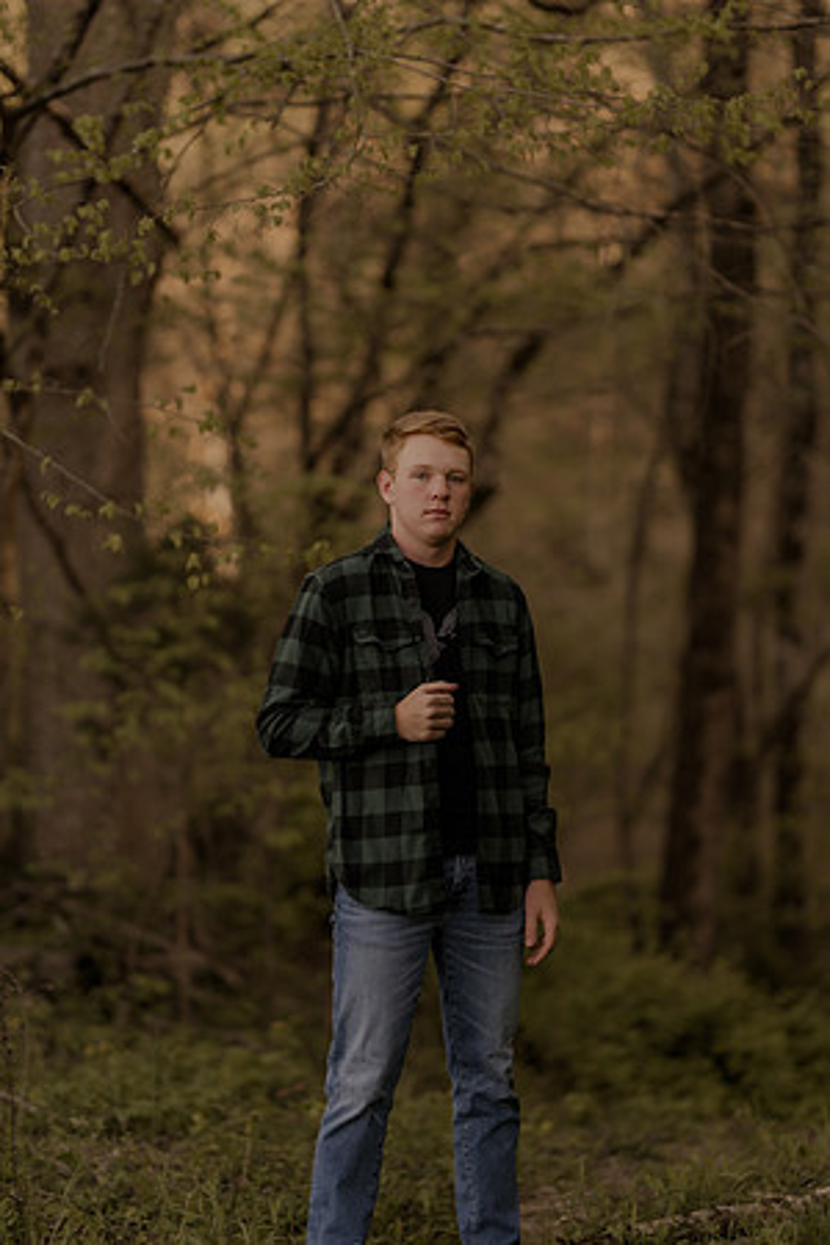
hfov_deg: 16.1
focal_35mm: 85
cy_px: 622
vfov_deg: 23.9
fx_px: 2939
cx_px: 415
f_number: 1.4
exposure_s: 1/800
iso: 250
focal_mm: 85
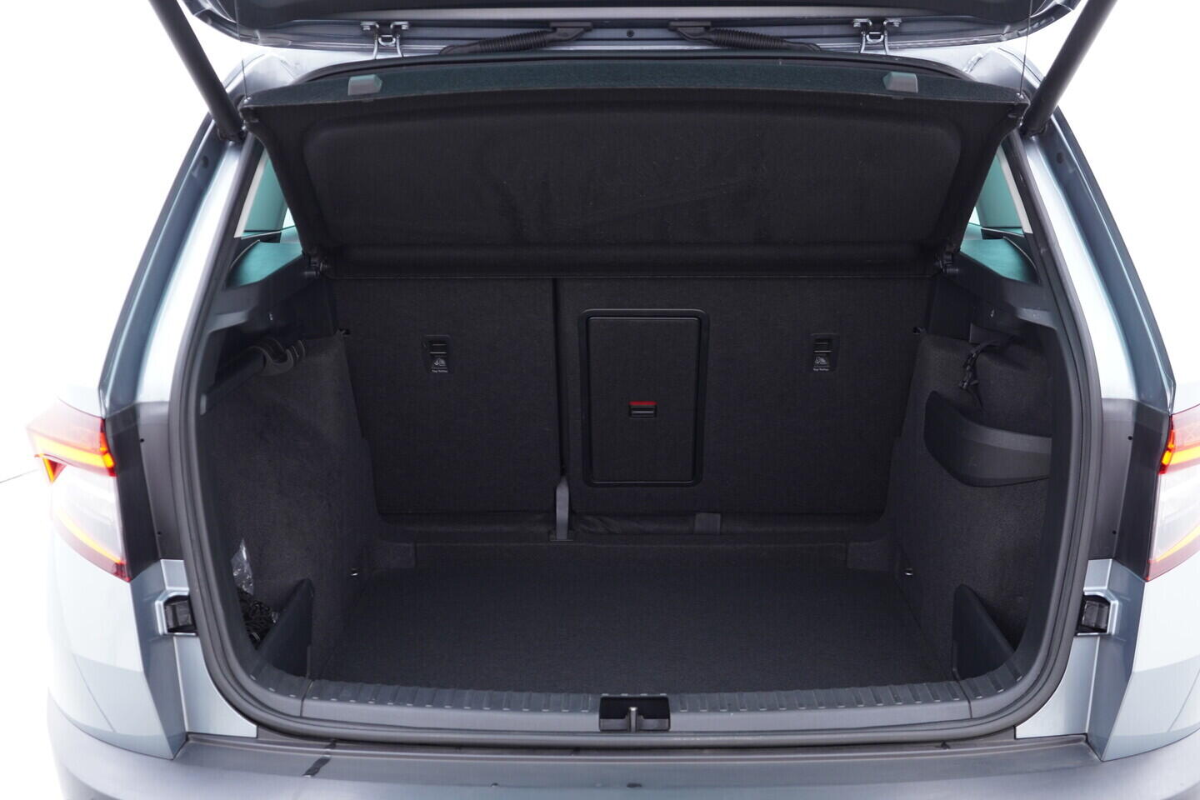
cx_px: 600
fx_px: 1200
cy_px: 400
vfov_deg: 36.9
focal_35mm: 36
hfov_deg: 53.1
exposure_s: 1/40
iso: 400
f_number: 2.8
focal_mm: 24
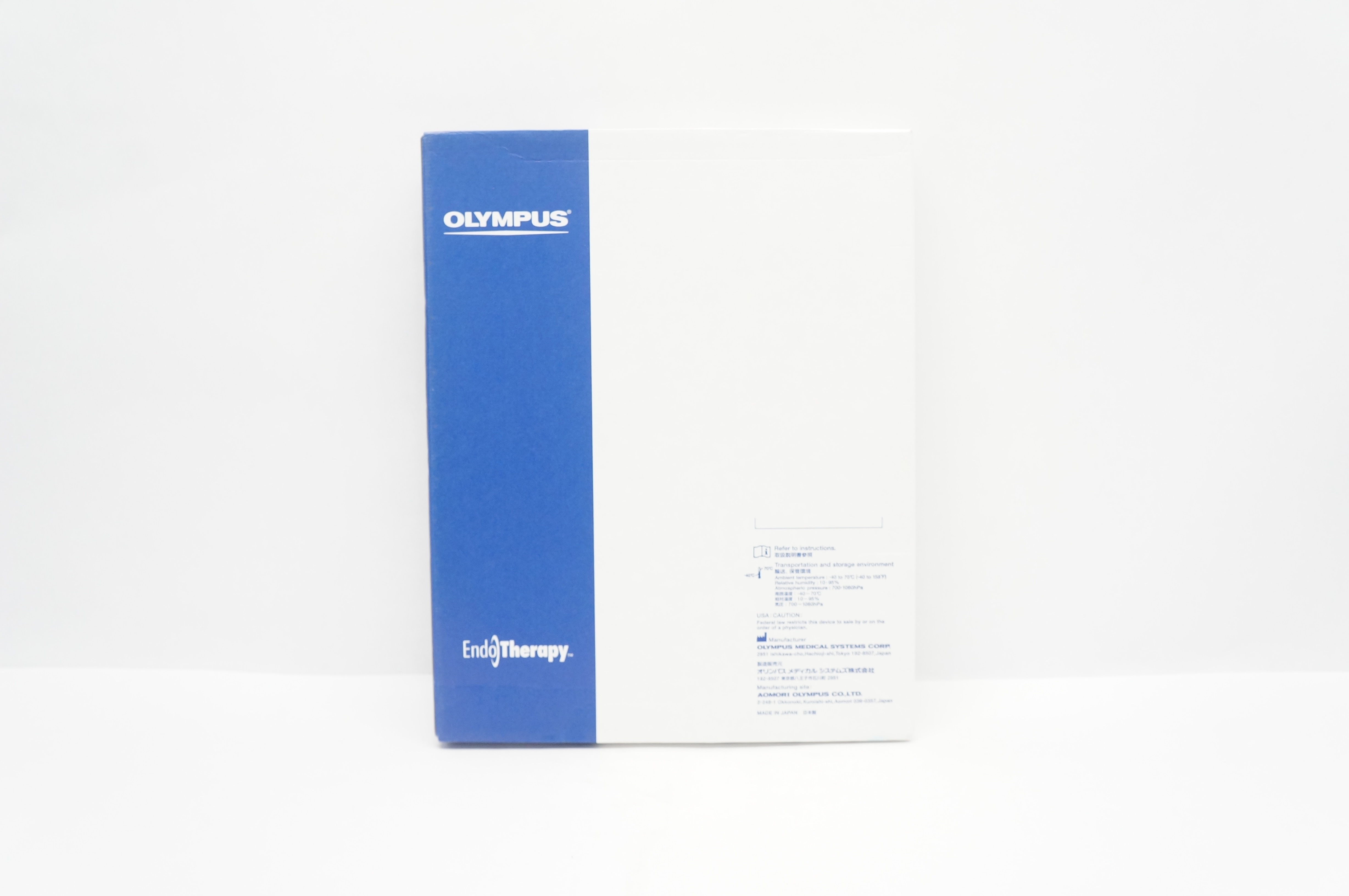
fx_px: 1179
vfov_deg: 41.6
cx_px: 674
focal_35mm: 32
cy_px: 448
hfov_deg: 59.5
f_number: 5.6
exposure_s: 1/60
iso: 800
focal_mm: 21
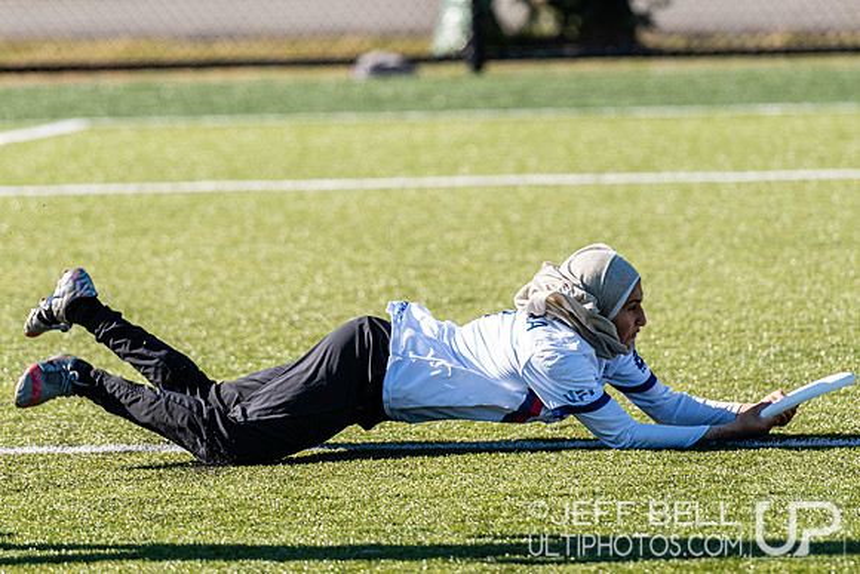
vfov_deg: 4.2
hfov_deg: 6.2
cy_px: 258
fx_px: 7893
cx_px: 430
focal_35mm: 330
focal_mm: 200
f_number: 3.2
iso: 200
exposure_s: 1/1000
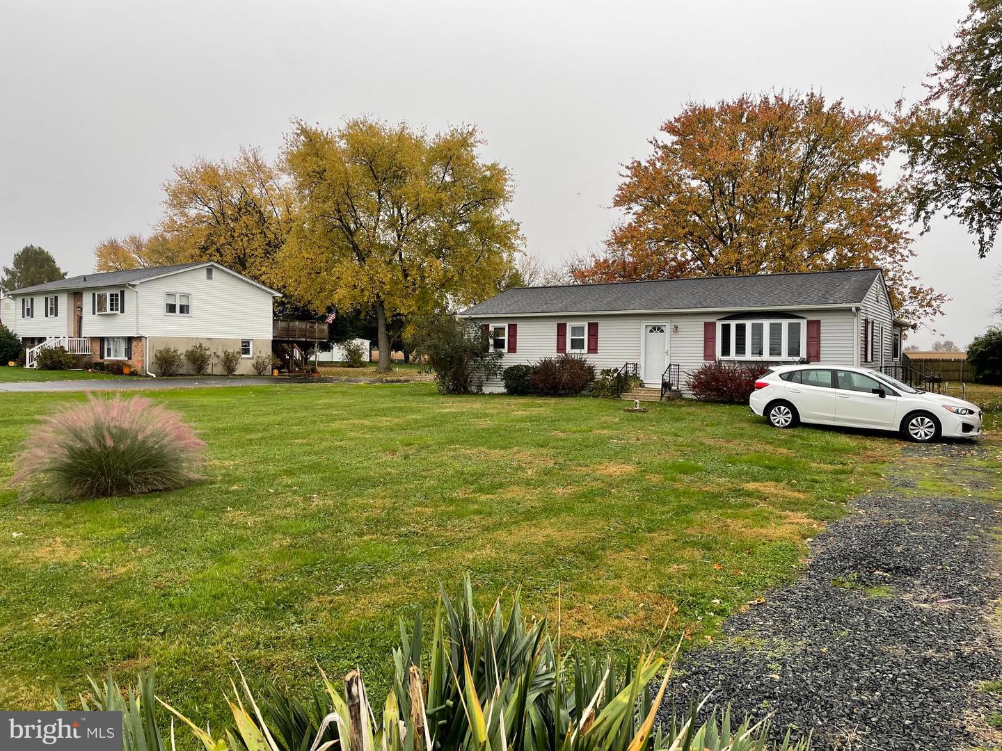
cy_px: 376
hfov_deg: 67.3
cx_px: 501
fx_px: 753
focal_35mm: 26
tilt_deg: -0.7
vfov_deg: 53.1
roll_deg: -0.3
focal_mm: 4.2
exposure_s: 1/299
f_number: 1.6
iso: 32
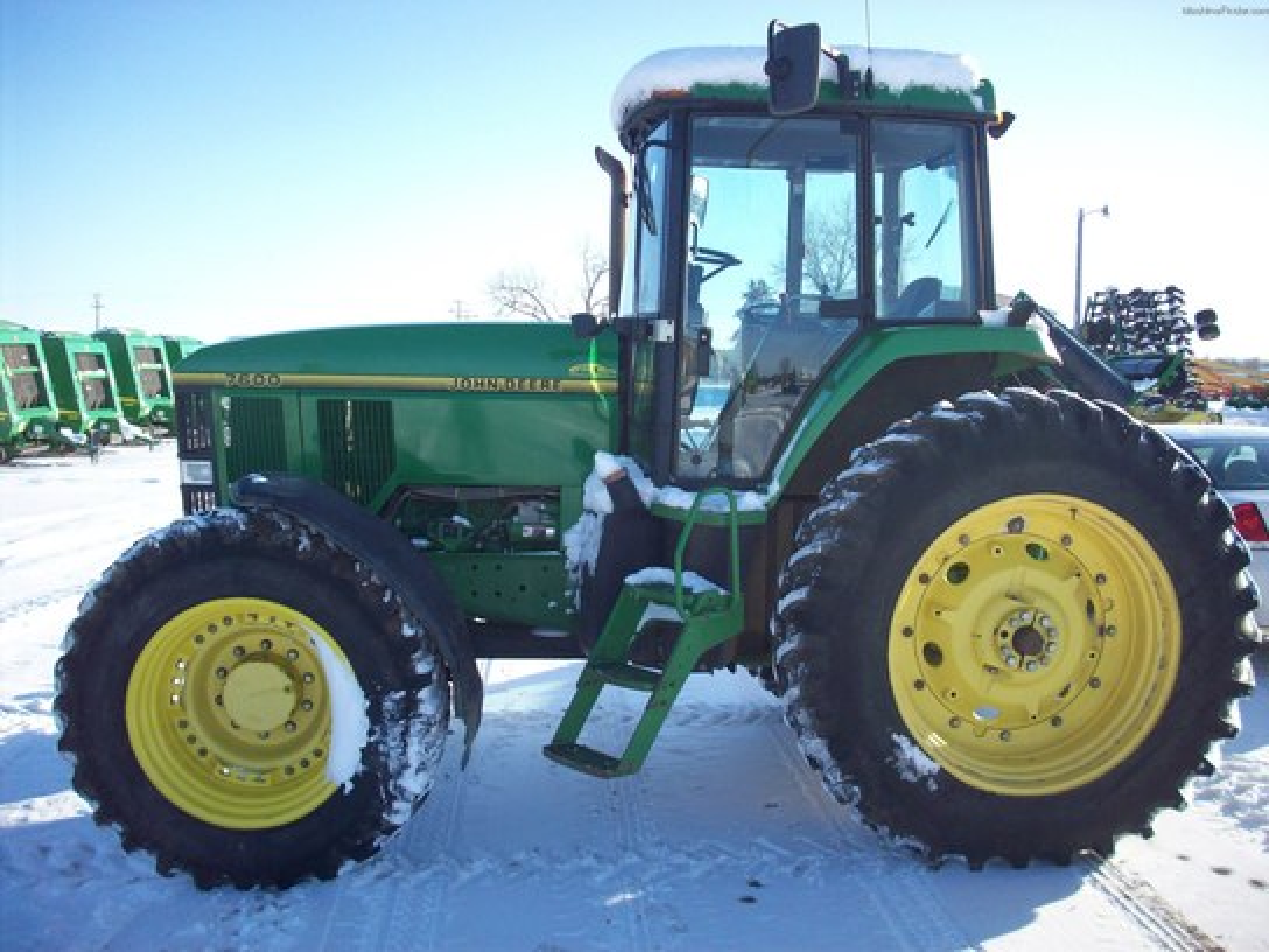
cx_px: 634
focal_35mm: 37
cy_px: 476
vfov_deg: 38.7
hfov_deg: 50.1
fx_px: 1356
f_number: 2.8
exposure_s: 1/479
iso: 80
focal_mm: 6.2
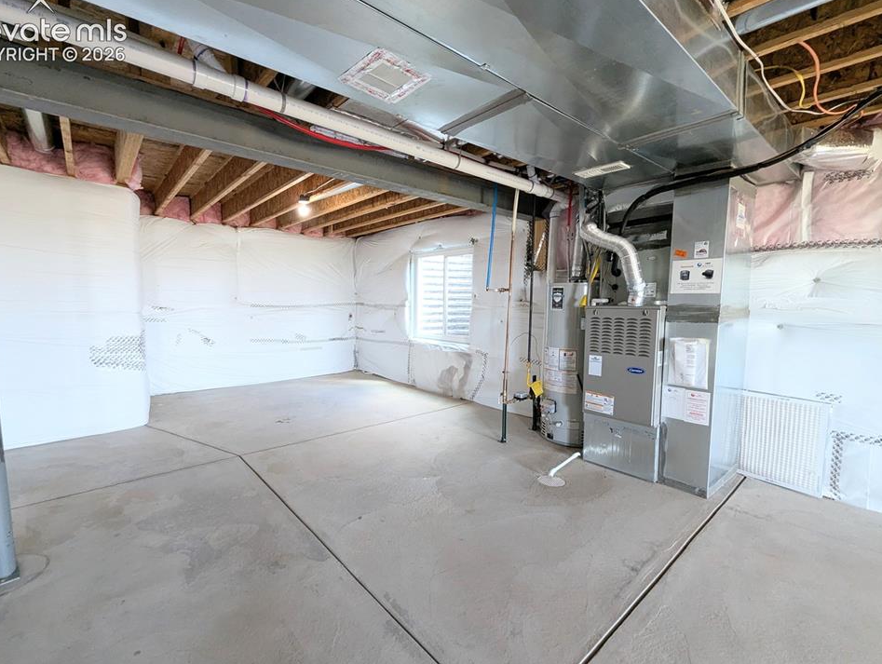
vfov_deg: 85.8
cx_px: 421
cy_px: 337
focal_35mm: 14
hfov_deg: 101.9
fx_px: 357
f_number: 2.2
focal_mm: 1.95
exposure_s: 1/34.3
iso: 161
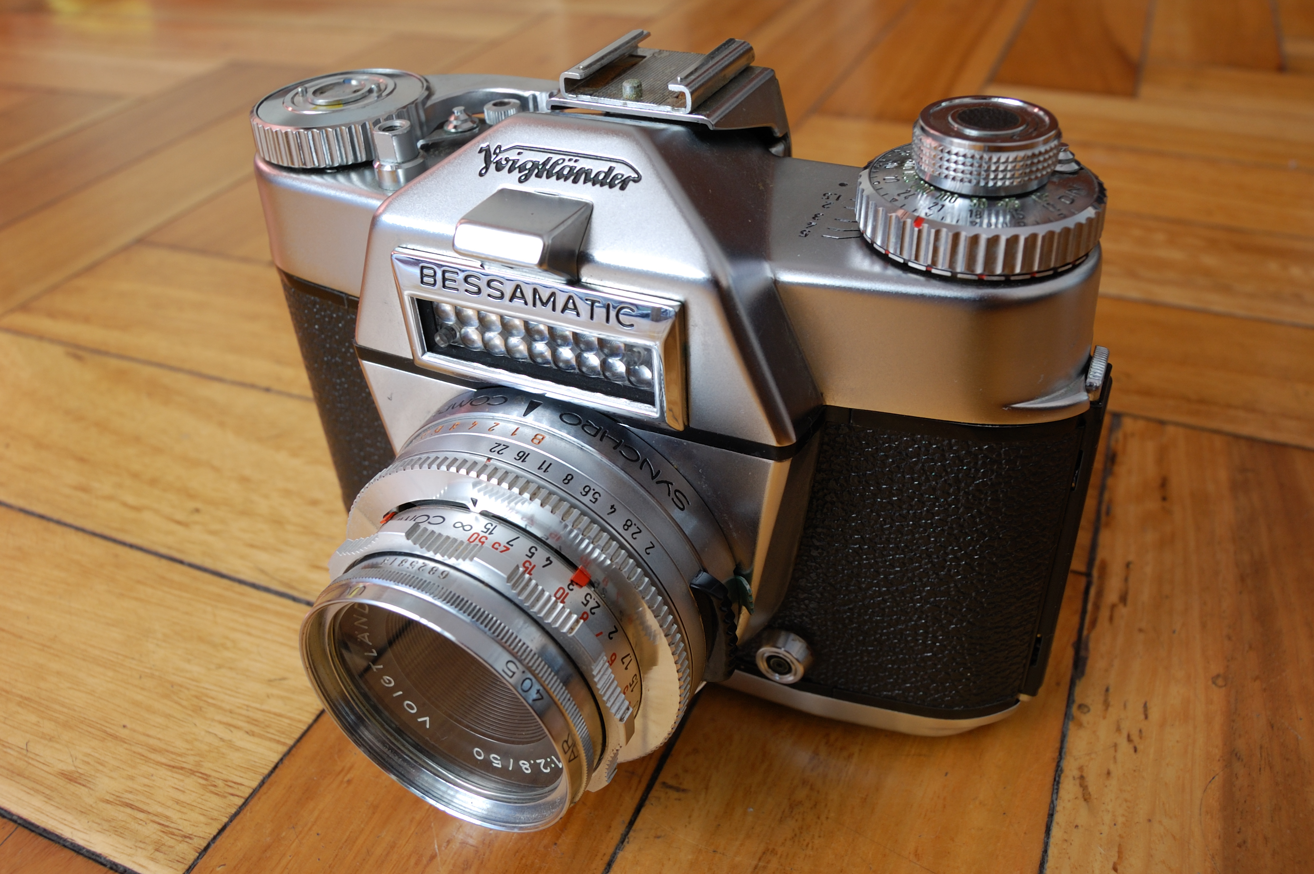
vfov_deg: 43.5
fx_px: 1094
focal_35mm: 30
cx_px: 657
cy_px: 437
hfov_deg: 62.0
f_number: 10
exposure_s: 1
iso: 200
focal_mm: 20
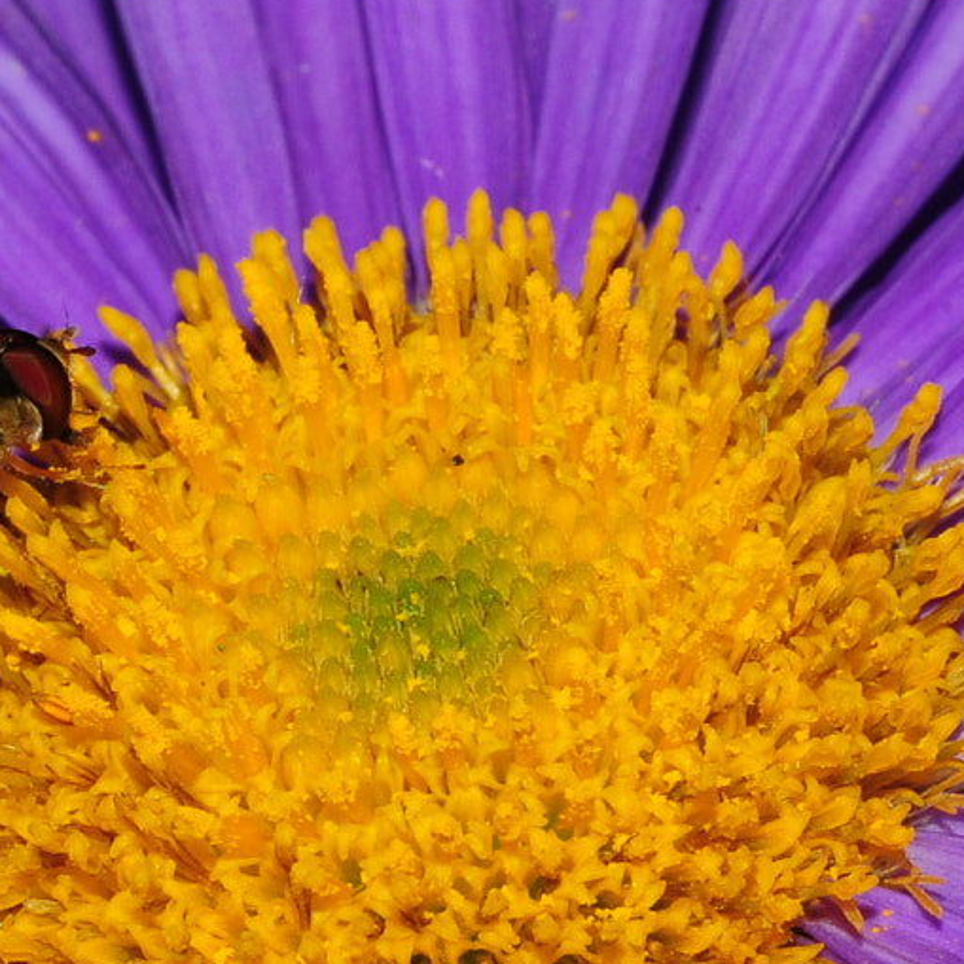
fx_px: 10775
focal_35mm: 342
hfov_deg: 5.1
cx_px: 483
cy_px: 687
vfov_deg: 5.1
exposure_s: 1/100
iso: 800
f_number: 25
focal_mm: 100
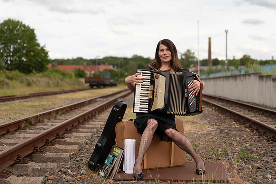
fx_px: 498
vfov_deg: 20.9
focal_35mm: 65
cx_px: 138
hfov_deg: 31.0
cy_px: 92
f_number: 2.8
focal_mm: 65
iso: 64
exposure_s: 1/800
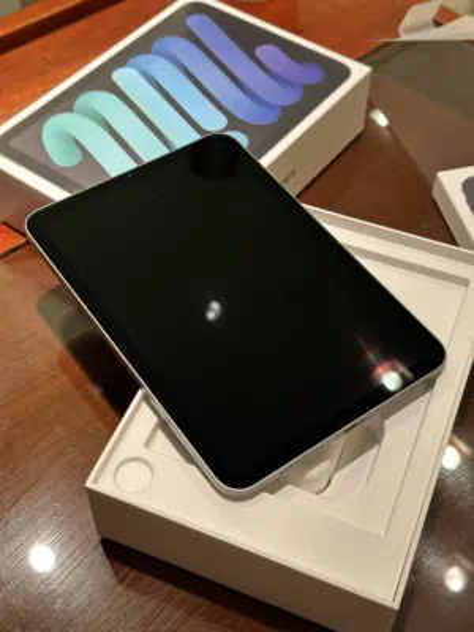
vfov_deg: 39.7
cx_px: 237
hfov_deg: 30.3
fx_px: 876
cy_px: 316
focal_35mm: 48
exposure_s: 1/50
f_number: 1.78
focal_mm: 6.86
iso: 160
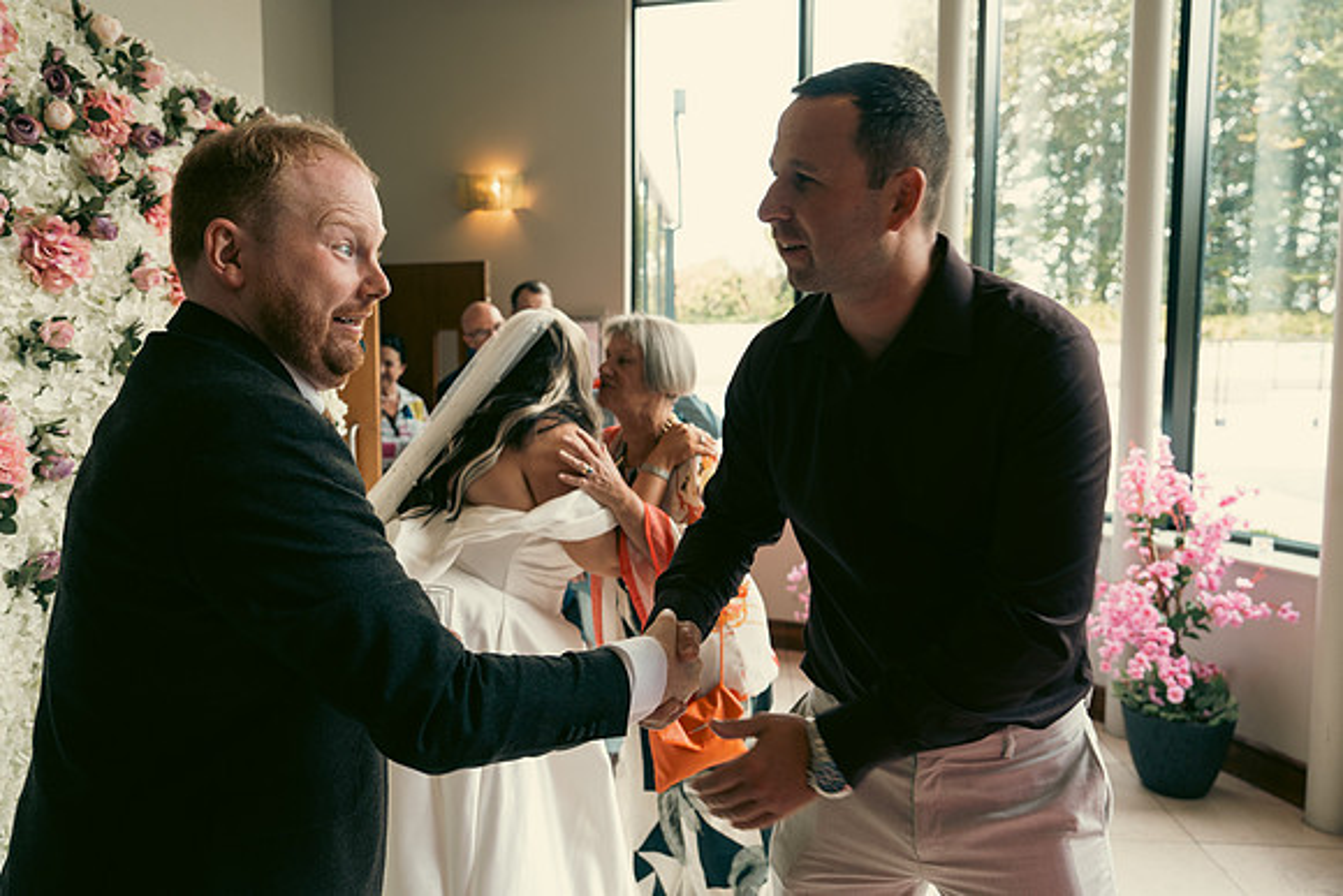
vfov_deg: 49.6
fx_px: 970
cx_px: 672
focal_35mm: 26
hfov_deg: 69.4
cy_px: 448
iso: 400
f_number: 3.5
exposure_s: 1/160
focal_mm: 26
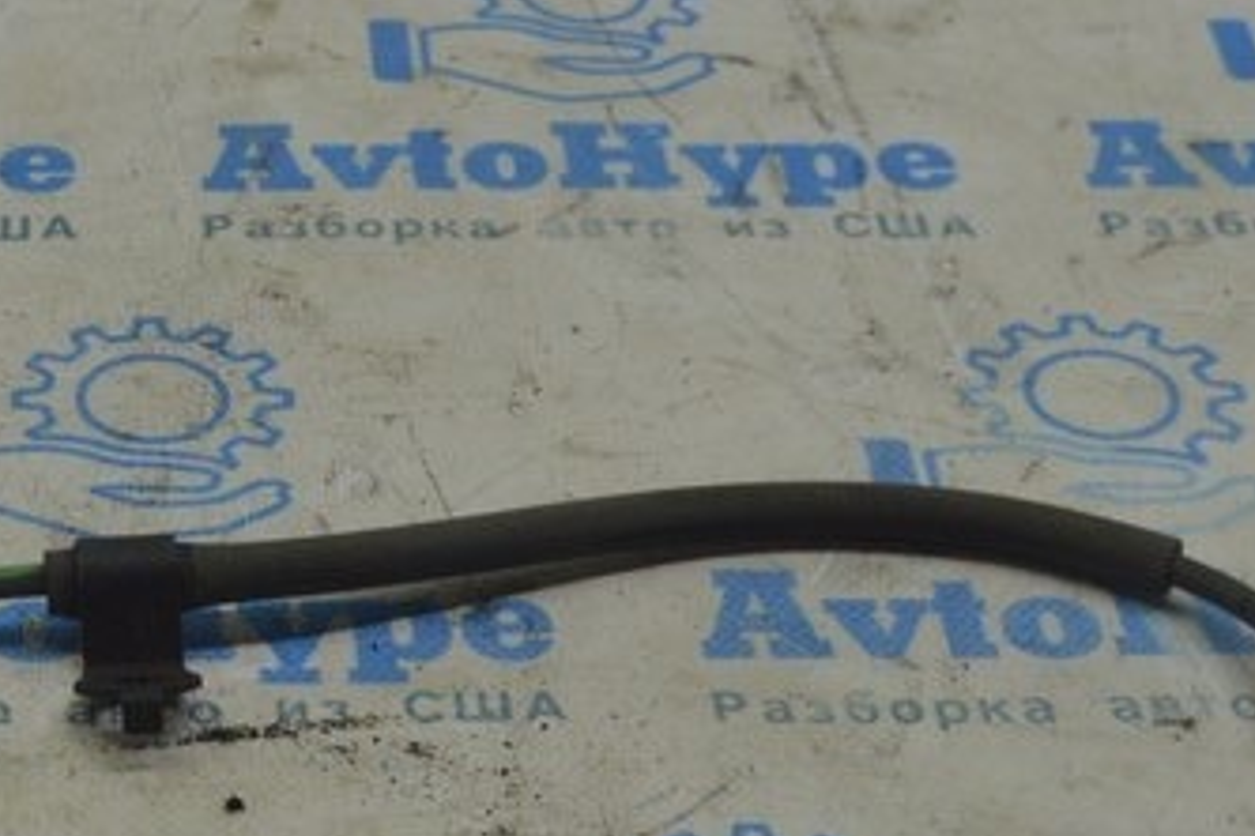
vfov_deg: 10.6
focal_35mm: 129
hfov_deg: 15.4
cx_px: -151
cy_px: 311
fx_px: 4497
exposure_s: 1/50
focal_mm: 28
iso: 400
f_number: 7.1
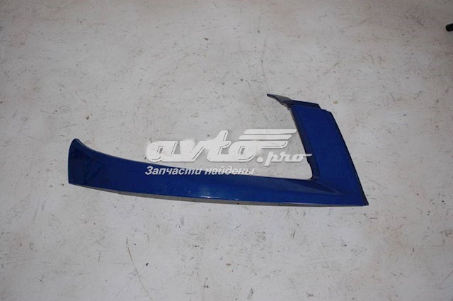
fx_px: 528
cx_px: 226
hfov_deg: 46.5
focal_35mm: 42
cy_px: 150
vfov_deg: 31.8
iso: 400
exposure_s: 1/60
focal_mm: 28
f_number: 4.5
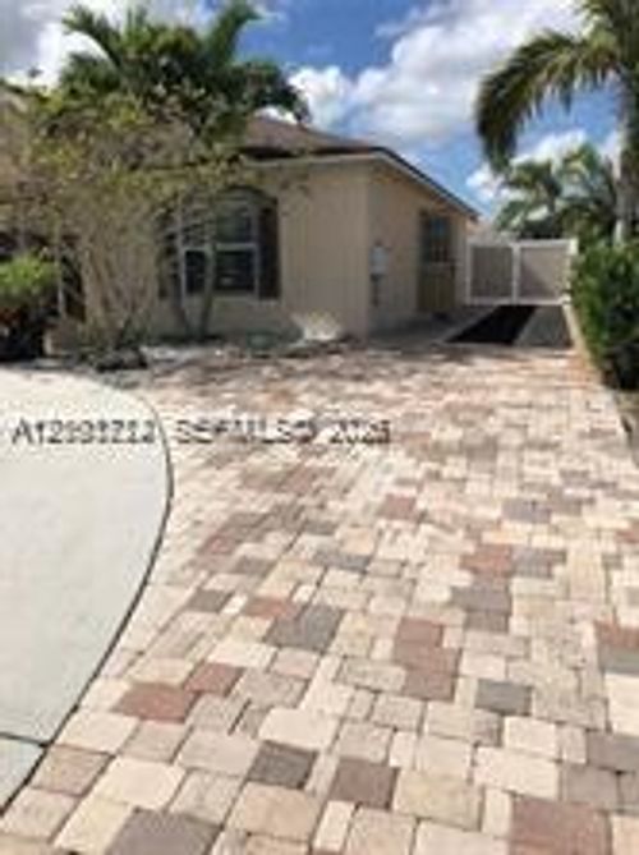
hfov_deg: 49.6
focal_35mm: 28
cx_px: 320
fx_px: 691
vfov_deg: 63.5
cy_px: 428
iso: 20
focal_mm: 3.99
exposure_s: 1/4367
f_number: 1.8
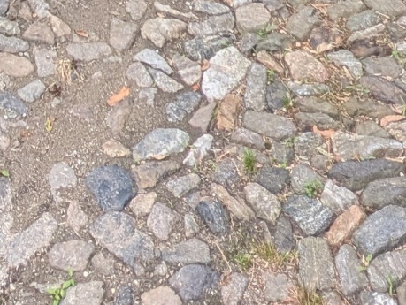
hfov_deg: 27.5
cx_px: 11
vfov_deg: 13.4
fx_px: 786
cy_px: -486
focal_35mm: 67
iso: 39
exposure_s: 1/175
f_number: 1.7
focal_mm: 2.02
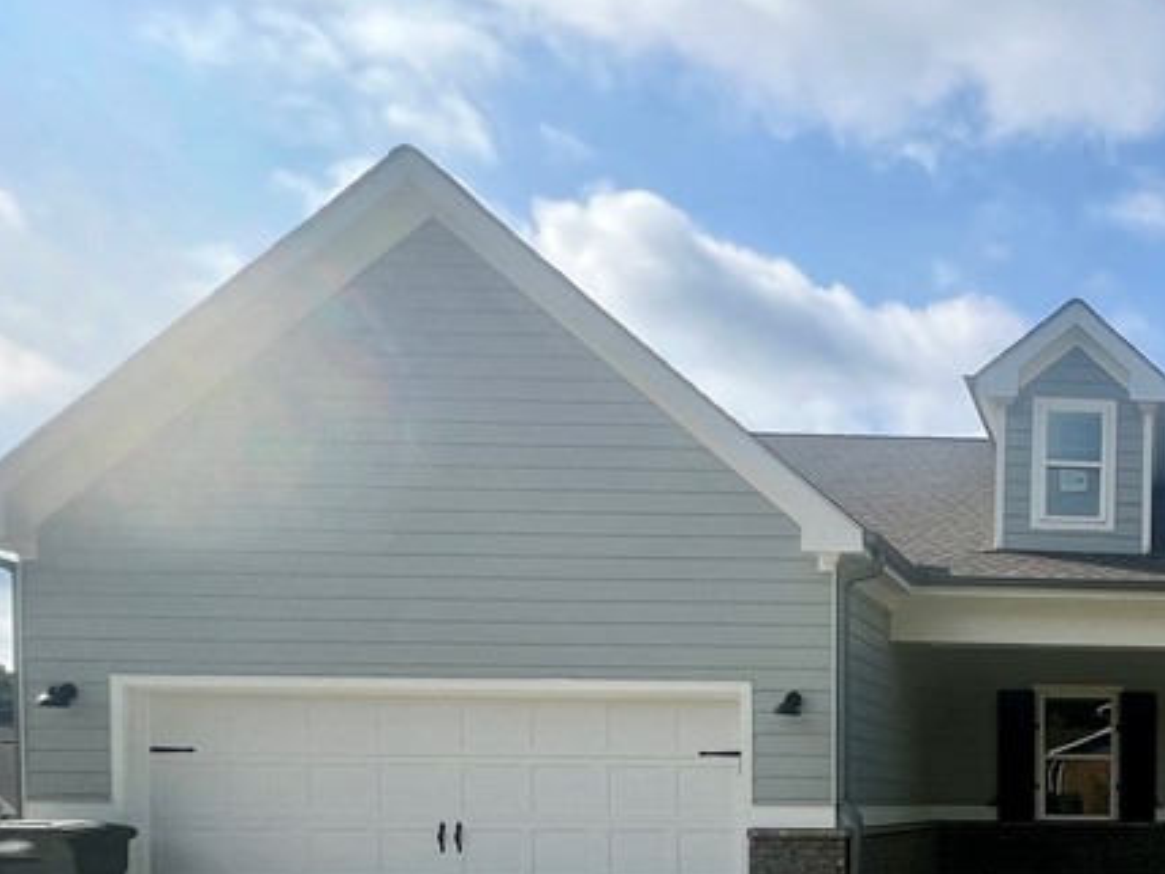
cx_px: 1214
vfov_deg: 40.7
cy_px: 839
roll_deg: +0.5
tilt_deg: -2.2
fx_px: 1044
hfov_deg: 46.6
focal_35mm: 31
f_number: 1.8
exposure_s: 1/881
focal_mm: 1.57
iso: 32
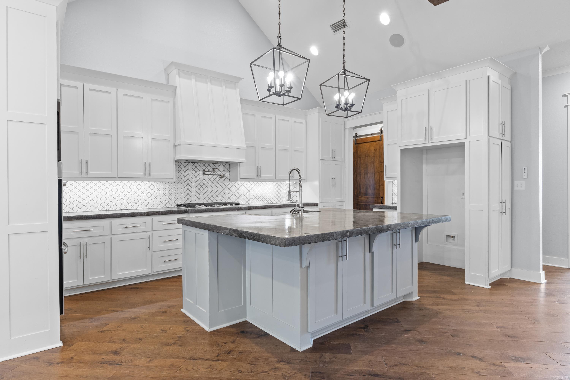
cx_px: 285
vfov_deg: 63.6
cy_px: 190
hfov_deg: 85.9
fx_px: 306
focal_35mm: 19
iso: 250
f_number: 8
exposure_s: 1
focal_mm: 12.9
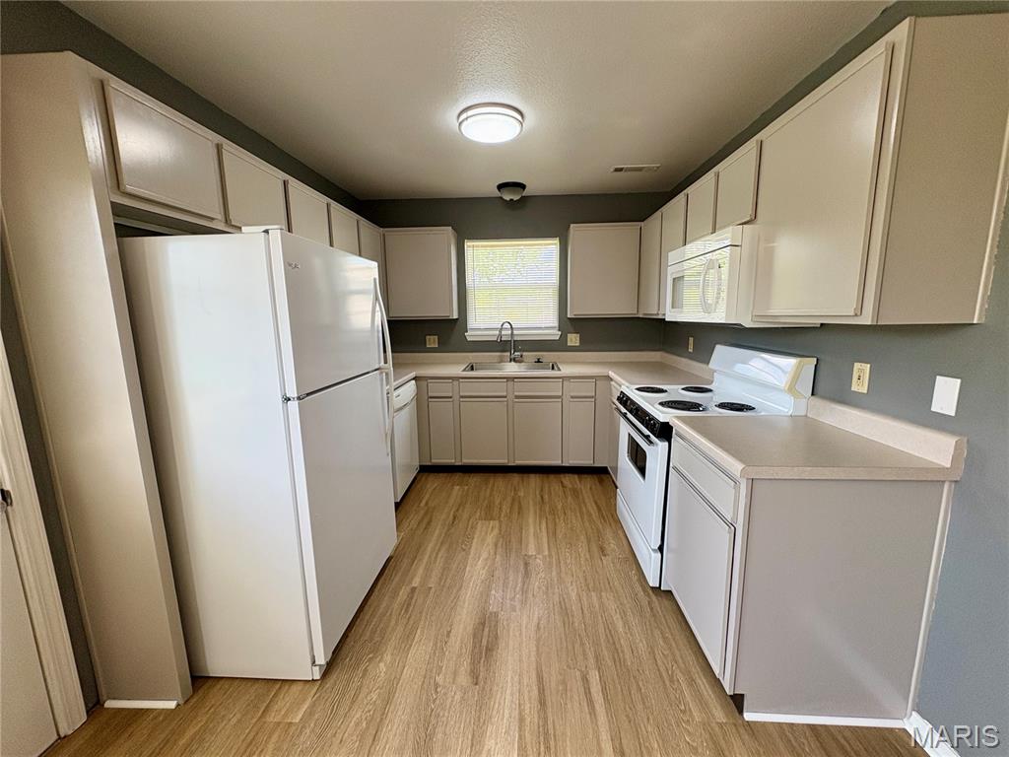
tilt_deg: -9.6
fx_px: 408
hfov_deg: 102.1
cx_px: 504
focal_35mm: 14
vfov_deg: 85.7
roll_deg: +1.2
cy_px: 378
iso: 160
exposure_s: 1/120
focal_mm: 2.22
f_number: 2.2
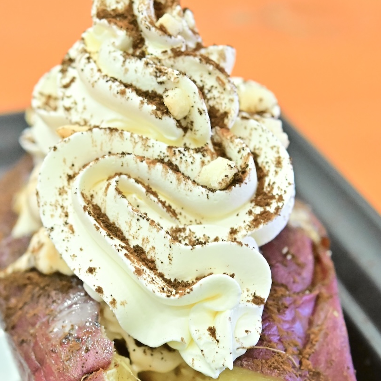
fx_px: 1768
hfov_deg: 12.3
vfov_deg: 12.3
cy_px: 257
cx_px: 167
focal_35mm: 142
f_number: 5.6
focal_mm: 60
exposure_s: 1/100
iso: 4000
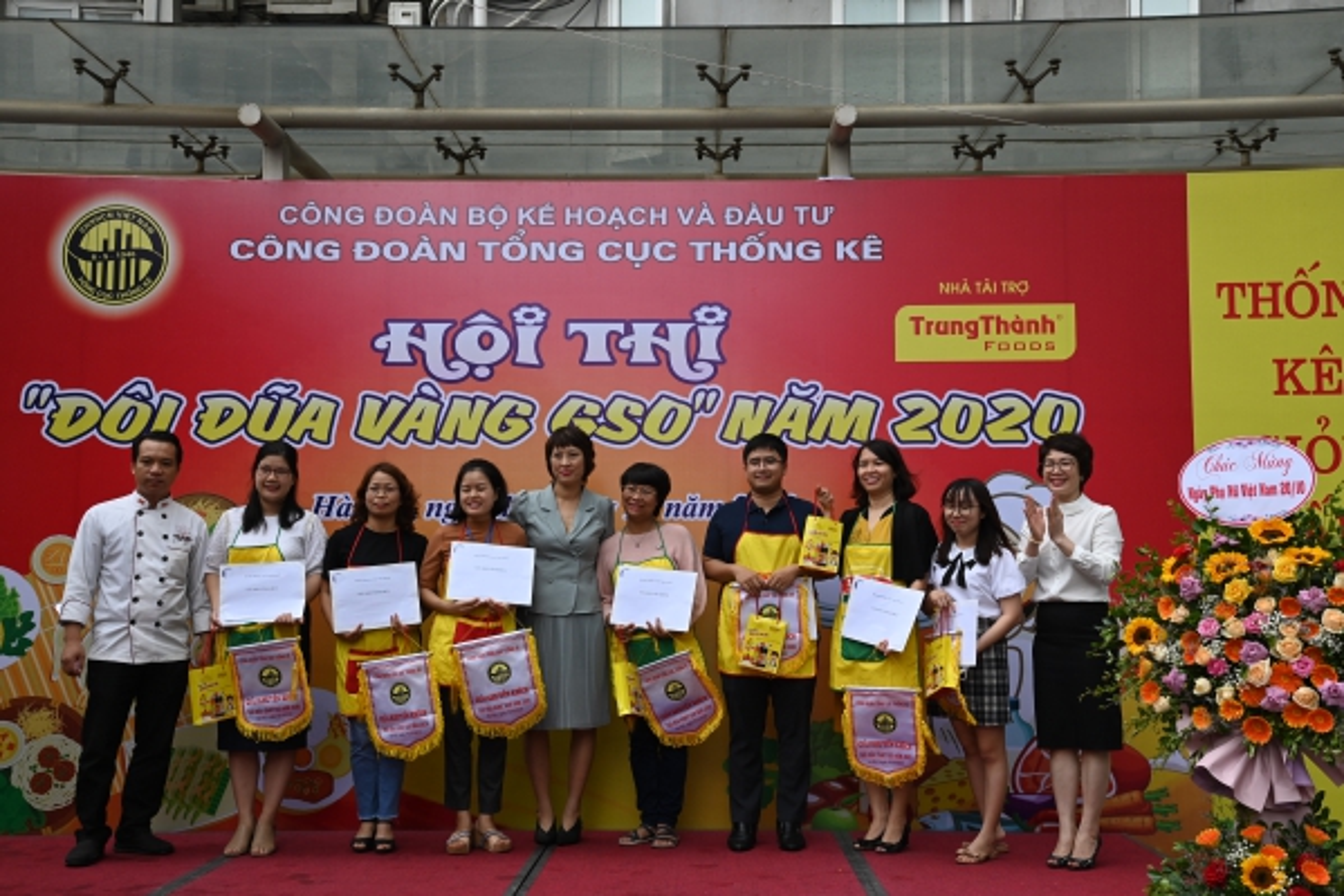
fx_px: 1493
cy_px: 448
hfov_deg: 48.5
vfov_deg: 33.4
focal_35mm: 40
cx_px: 672
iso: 1000
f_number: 10
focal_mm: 40
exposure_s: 1/320
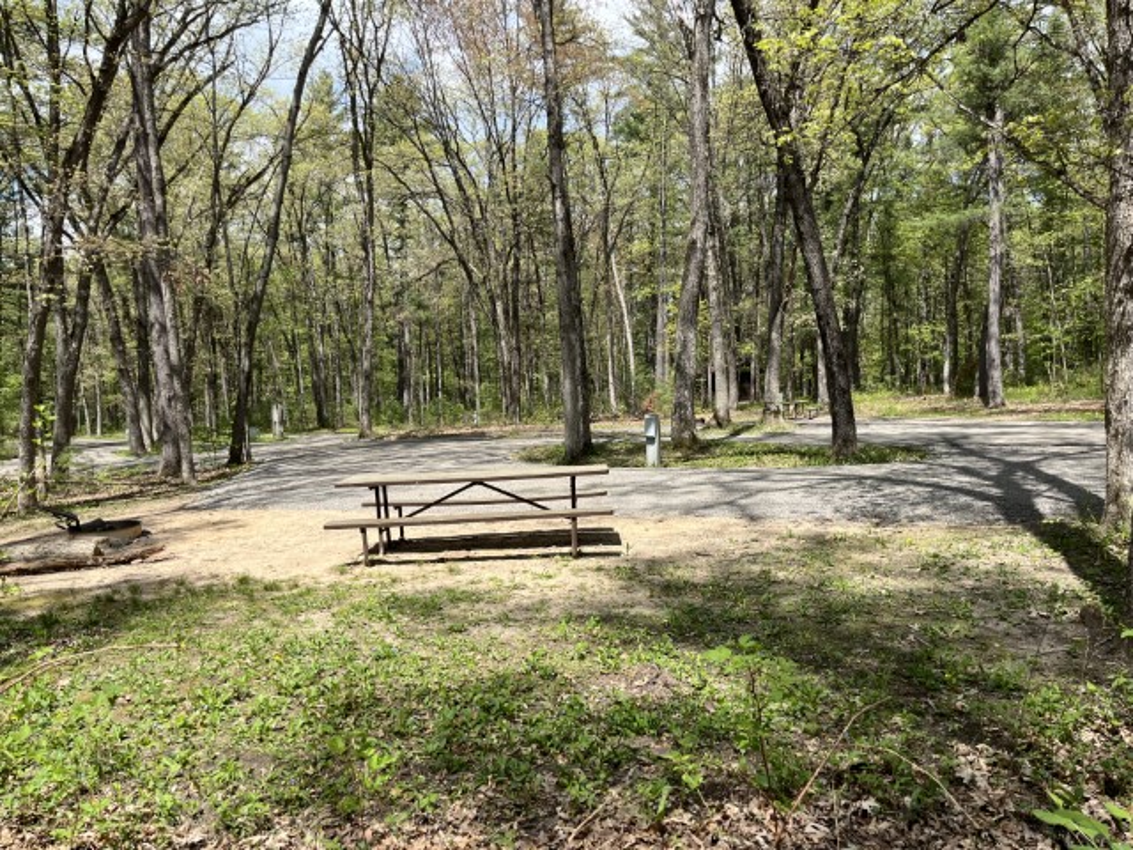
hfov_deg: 67.3
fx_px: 851
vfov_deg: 53.1
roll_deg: +1.4
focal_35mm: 26
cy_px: 425
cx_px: 566
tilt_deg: -0.4
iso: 50
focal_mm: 5.1
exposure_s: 1/2062
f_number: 1.6
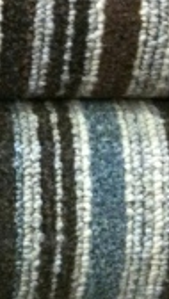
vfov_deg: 17.9
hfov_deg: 10.1
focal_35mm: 116
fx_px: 920
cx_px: -100
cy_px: -7
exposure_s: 1/15
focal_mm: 3.85
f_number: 2.8
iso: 320
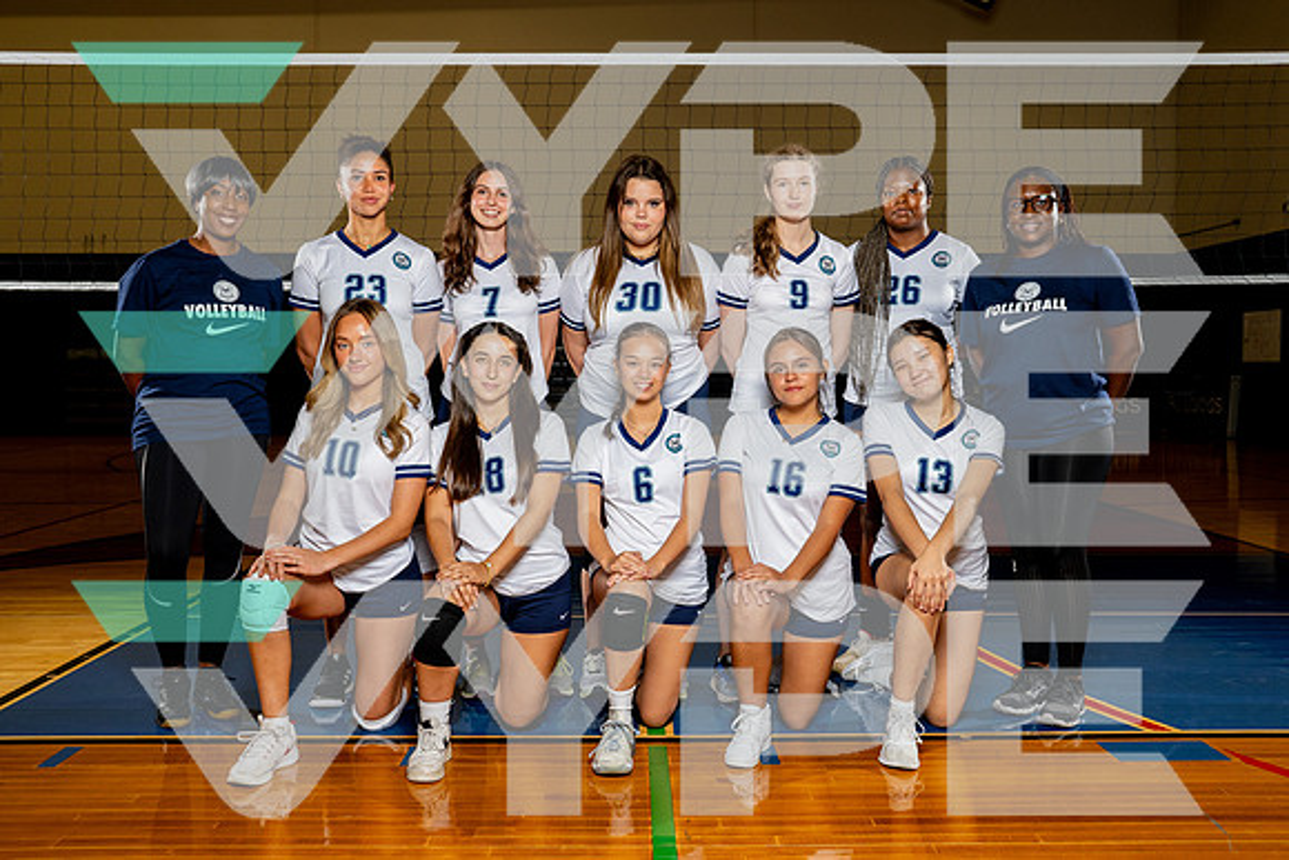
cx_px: 648
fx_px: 1234
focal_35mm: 34
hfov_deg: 55.2
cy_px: 418
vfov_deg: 38.4
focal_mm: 32
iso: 1250
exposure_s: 1/250
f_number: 8
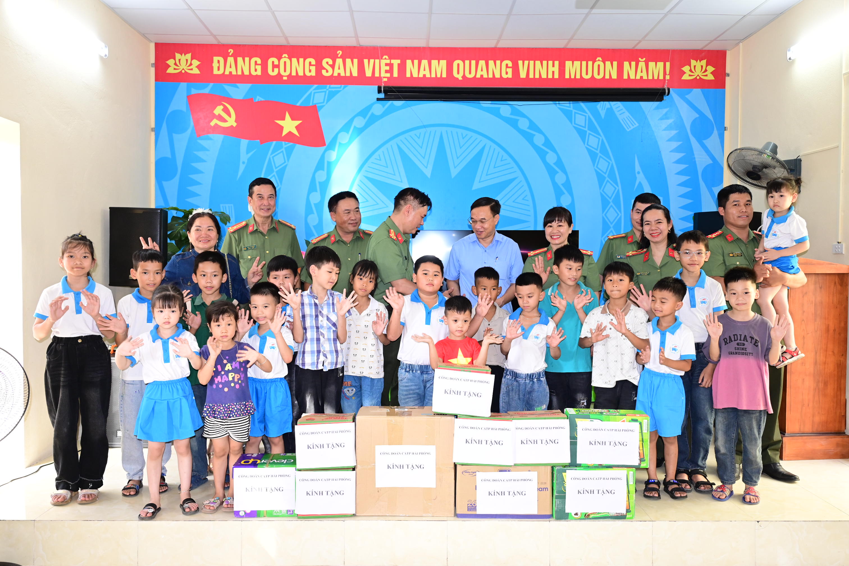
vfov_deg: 45.0
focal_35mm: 29
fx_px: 684
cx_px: 424
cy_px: 283
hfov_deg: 63.7
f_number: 4.5
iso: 1600
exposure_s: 1/160
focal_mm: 29
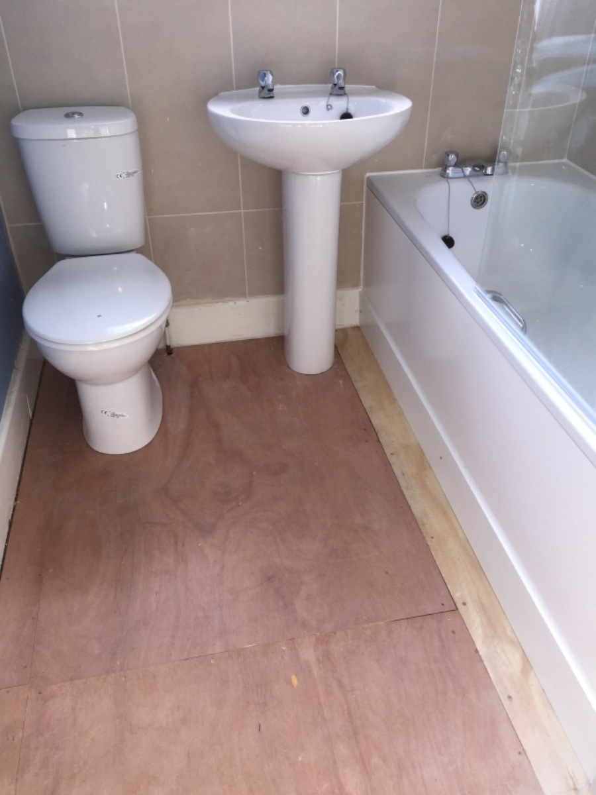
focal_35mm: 29
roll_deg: -0.3
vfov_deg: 61.7
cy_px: 398
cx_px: 298
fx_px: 666
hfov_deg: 48.2
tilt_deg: -35.2
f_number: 2.2
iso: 32
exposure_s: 1/35
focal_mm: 4.15
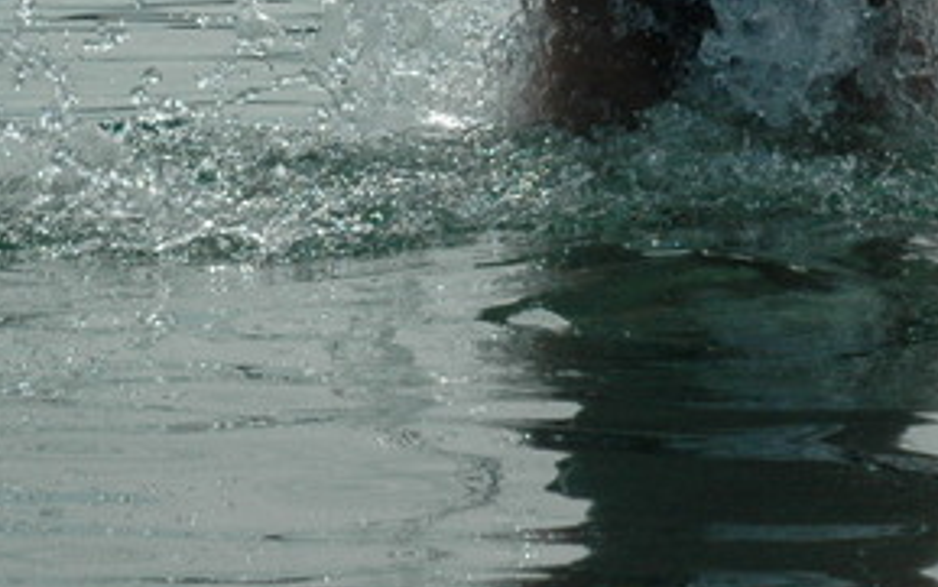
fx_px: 6216
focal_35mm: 243
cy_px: -284
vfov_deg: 5.4
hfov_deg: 8.6
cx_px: 824
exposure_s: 1/800
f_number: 14
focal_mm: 46
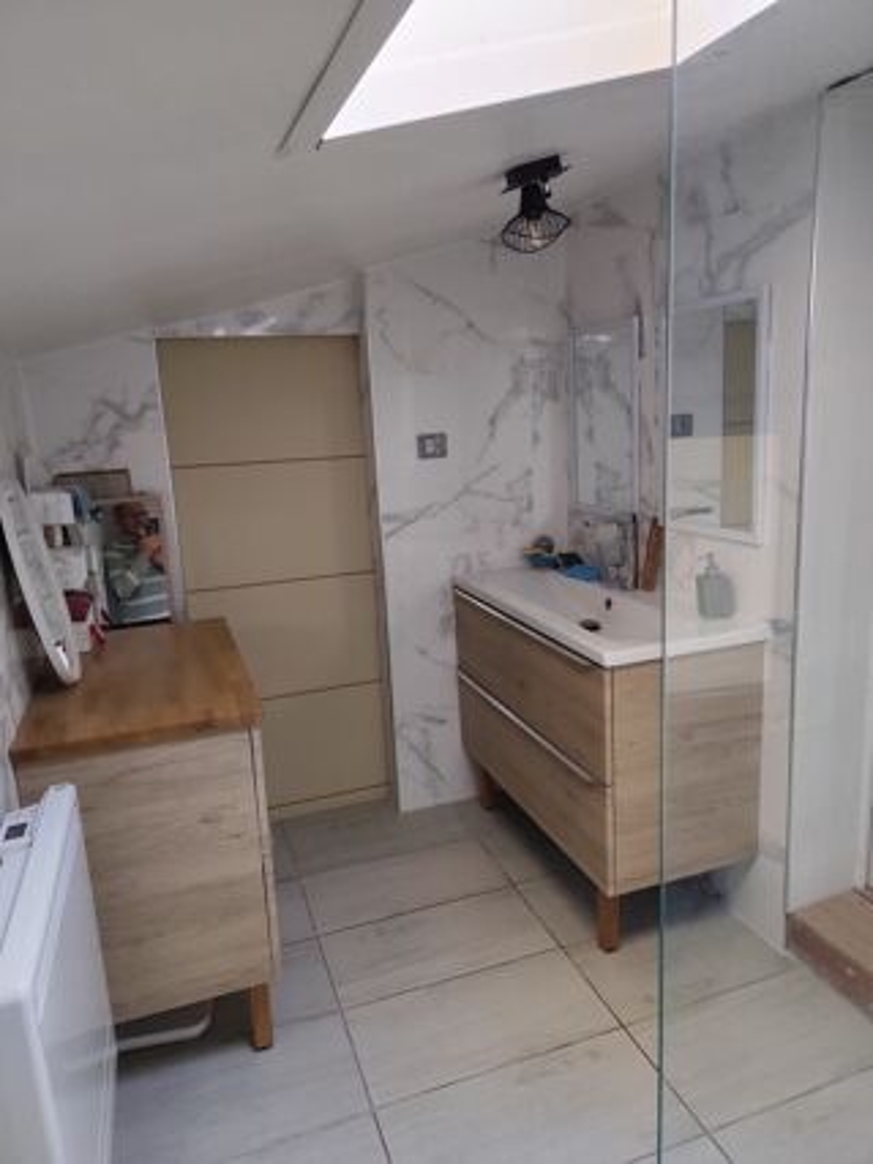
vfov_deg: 73.9
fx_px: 774
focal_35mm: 23
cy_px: 582
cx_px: 436
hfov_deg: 58.9
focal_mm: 6.14
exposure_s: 1/50
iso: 250
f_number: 1.65
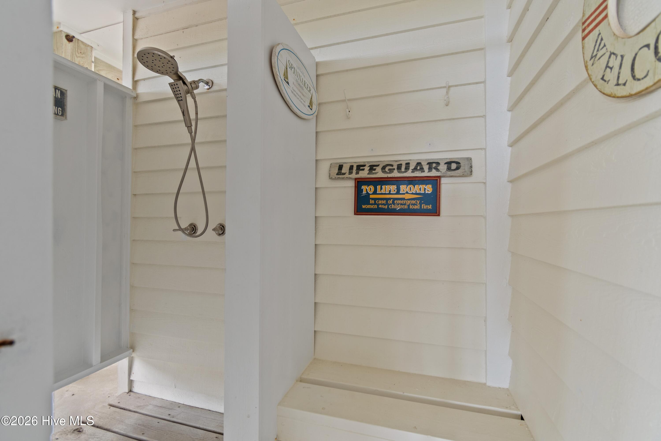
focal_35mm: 15
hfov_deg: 100.4
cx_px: 330
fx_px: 275
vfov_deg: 77.3
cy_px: 220
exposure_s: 1/3
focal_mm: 10
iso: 100
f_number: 4.5
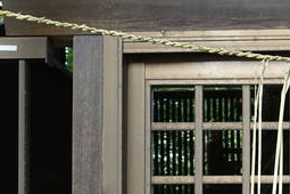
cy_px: 291
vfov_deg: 11.6
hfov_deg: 16.9
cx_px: 397
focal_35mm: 113
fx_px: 910
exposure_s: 1/80
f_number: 3.2
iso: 125
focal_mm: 8.8
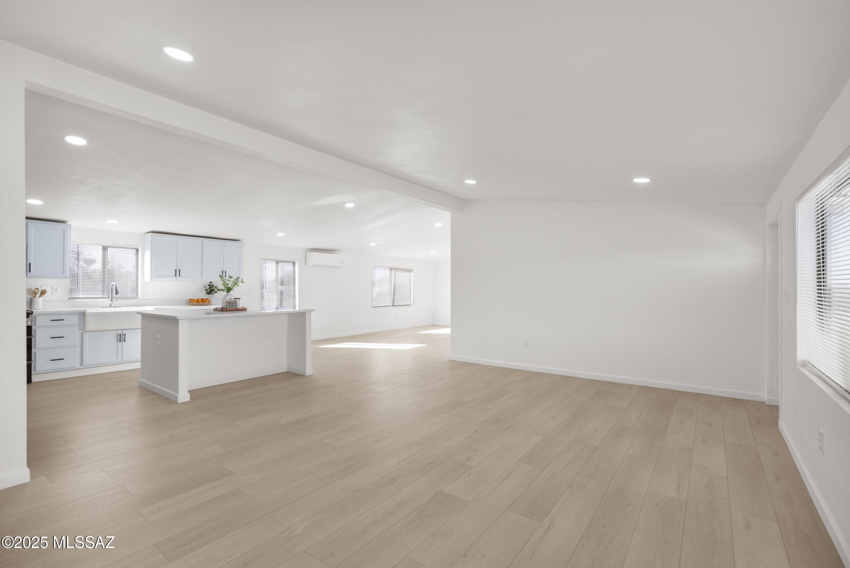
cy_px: 284
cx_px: 425
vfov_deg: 73.8
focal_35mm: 16
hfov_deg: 96.7
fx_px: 378
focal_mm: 16
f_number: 8
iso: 200
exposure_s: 1/60
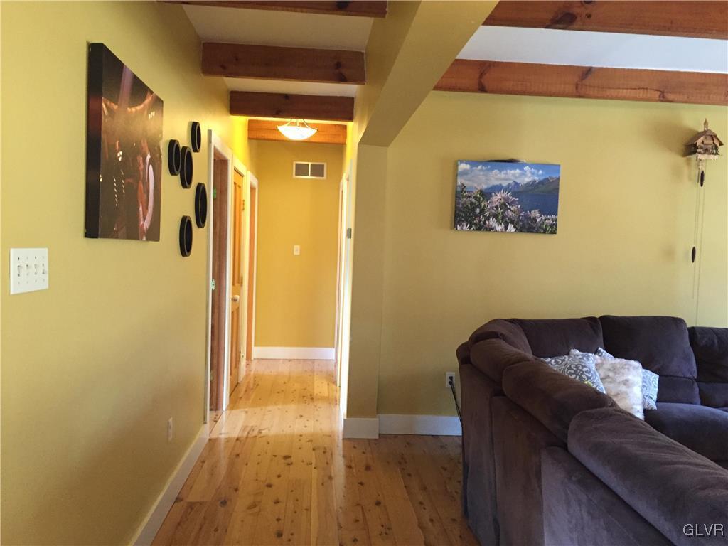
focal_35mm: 29
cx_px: 364
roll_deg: -1.7
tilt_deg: -3.6
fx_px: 610
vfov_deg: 48.2
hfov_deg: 61.7
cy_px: 273
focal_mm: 4.15
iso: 250
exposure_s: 1/30
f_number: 2.2
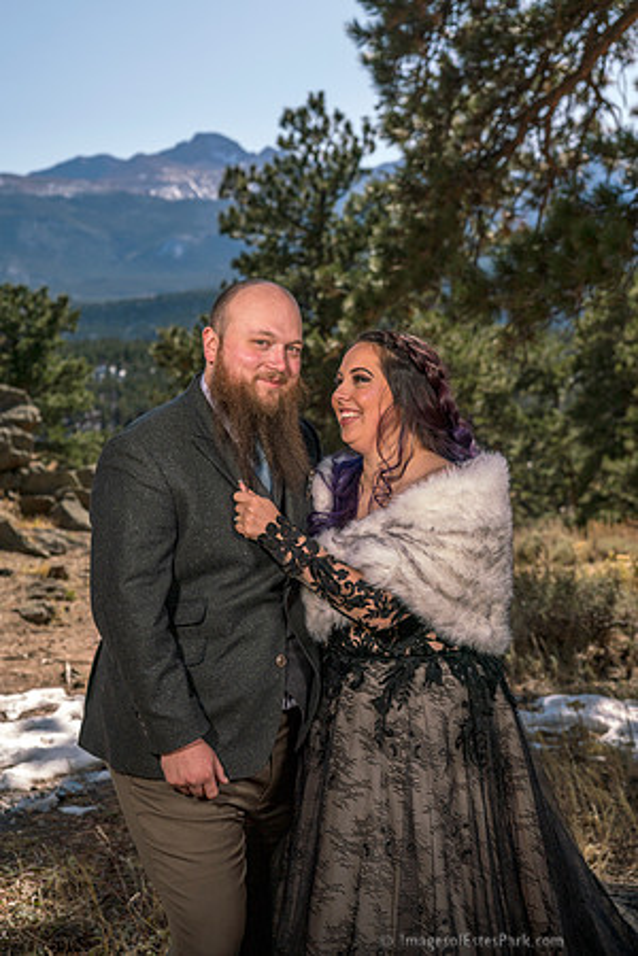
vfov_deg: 39.6
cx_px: 319
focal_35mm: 50
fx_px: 1329
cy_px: 478
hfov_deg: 27.0
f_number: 4.5
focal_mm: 50
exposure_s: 1/2500
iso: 200
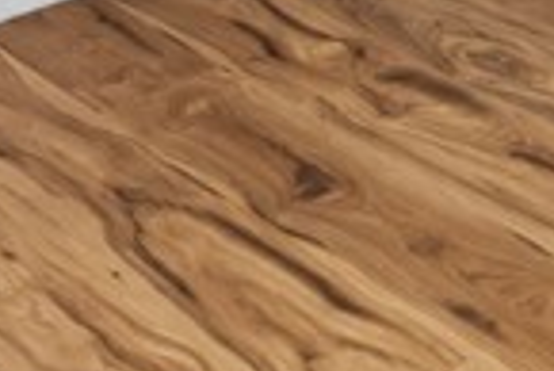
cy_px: -887
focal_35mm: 127
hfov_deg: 12.5
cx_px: 1353
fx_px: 1956
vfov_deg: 8.3
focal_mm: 17
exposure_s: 1
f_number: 8
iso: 400
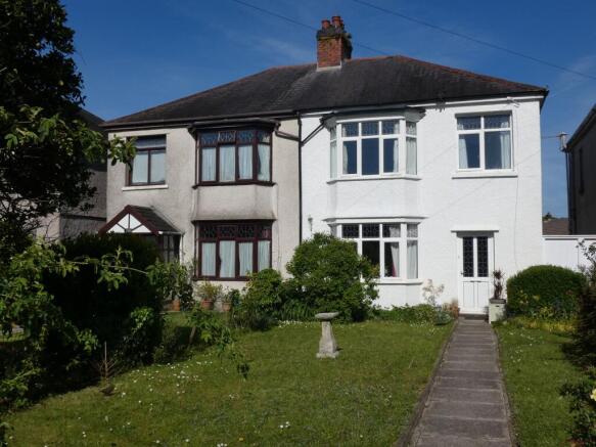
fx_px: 568
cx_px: 298
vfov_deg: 42.9
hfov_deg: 55.4
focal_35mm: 33
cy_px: 224
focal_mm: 6
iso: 80
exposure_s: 1/800
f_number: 6.3
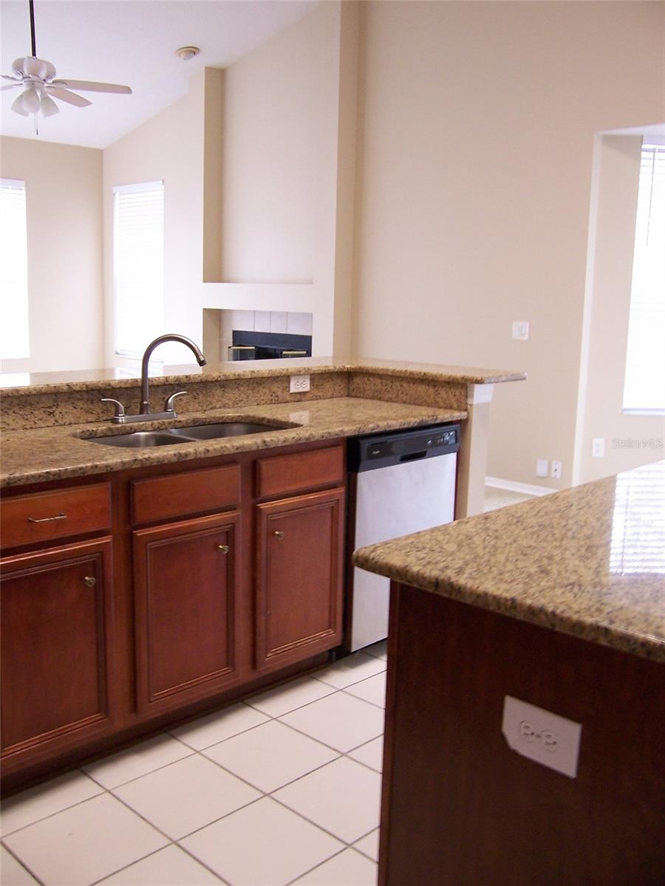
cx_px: 332
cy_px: 443
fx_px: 845
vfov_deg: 55.4
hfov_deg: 42.9
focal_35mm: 33
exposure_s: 1/8
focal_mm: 5.5
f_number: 3.4
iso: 140
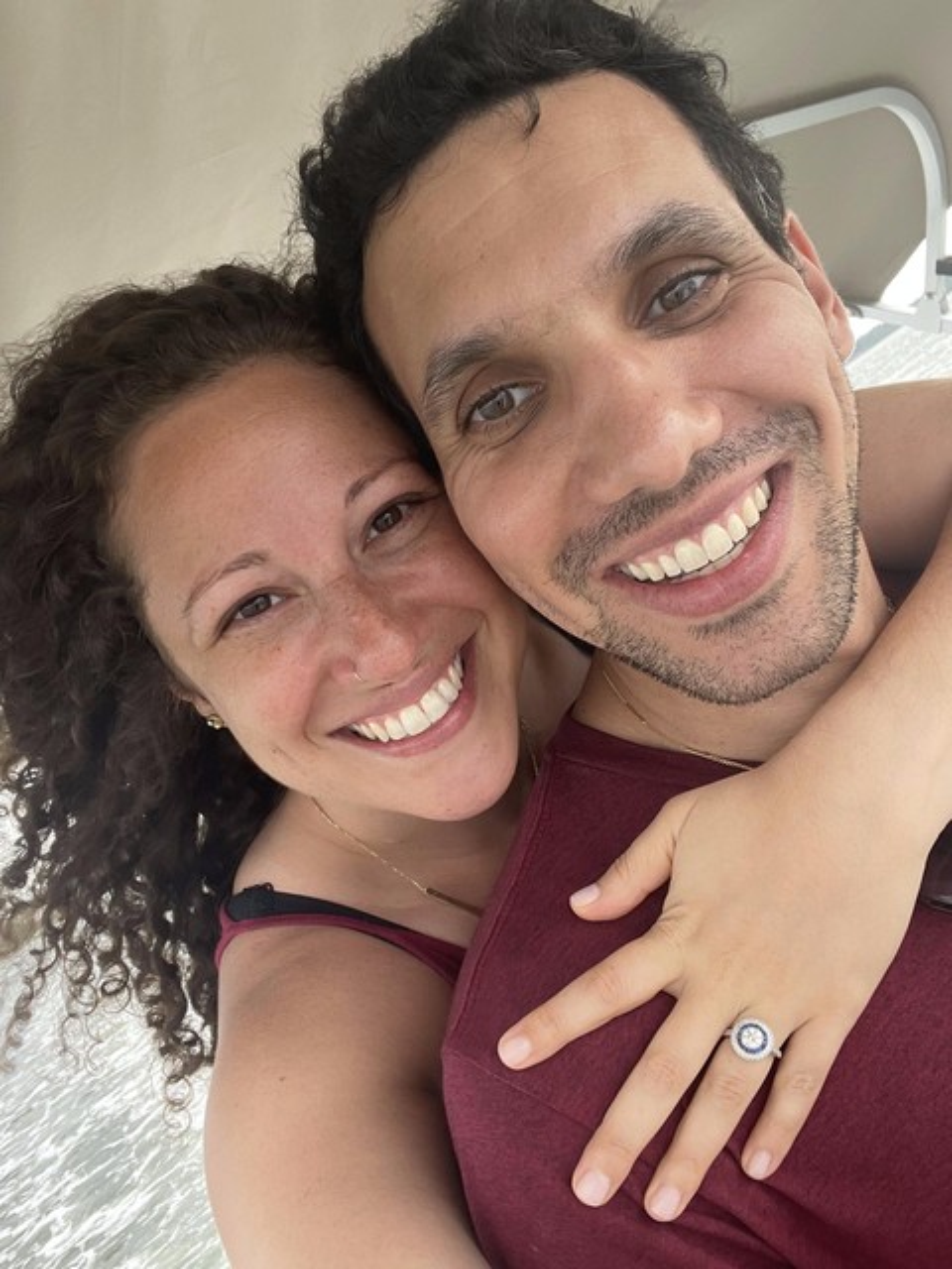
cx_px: 476
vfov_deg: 60.0
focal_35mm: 30
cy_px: 634
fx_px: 1100
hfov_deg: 46.8
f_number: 2.2
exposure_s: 1/121
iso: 32
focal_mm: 2.71
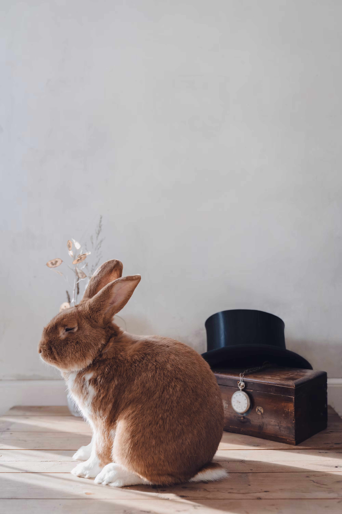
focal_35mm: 40
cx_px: 171
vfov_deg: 48.5
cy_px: 257
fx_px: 570
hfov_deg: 33.4
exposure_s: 1/60
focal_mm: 40
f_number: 2.8
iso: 250
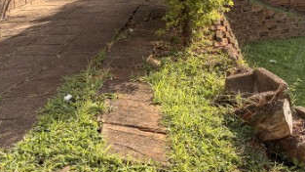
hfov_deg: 35.2
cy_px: -3
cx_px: 228
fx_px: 469
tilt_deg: -8.8
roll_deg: +3.6
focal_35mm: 58
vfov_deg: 20.0
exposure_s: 1/1901
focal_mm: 5.96
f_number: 1.6
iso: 64
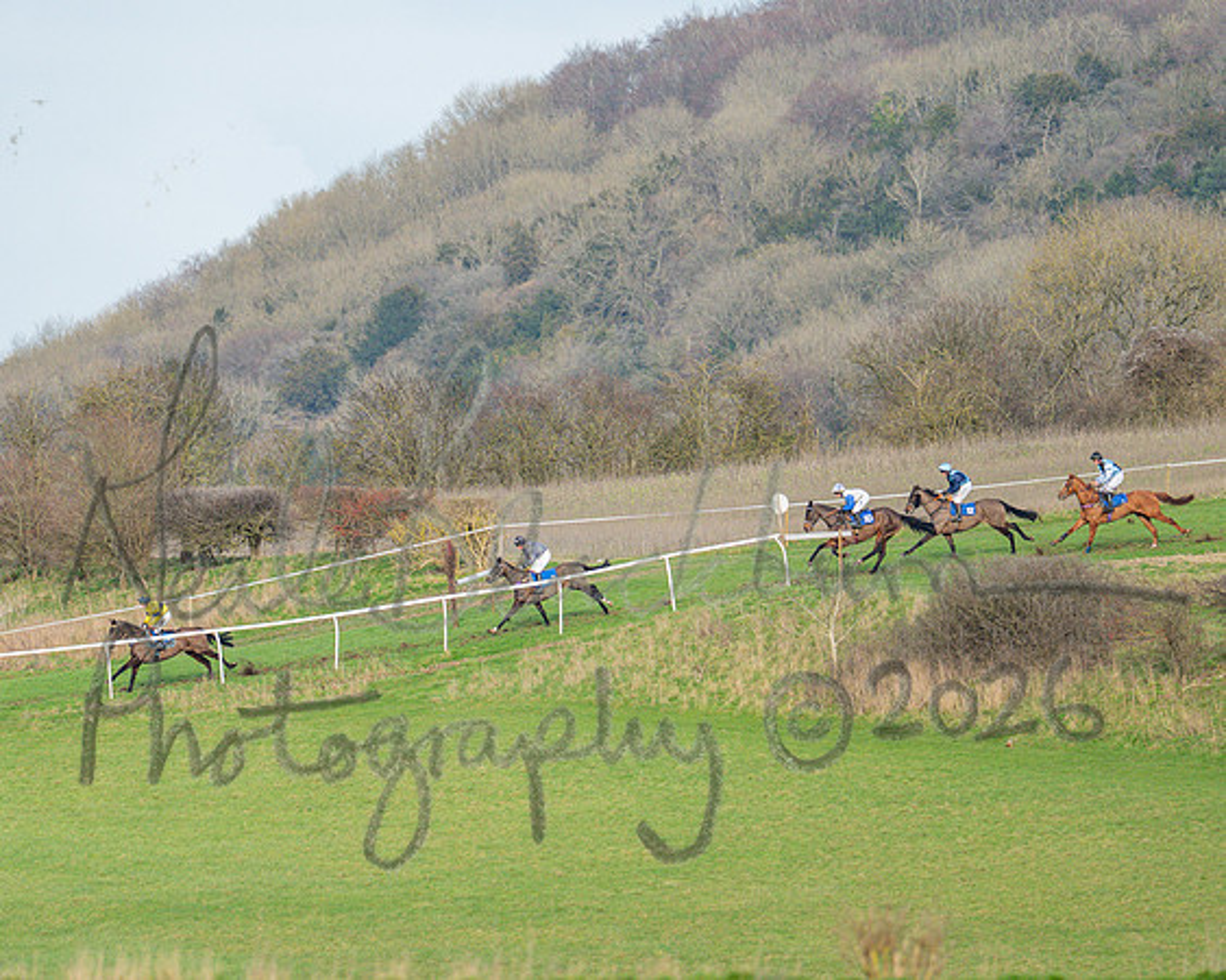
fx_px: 25799
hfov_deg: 2.7
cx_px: 513
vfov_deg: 2.2
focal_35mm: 711
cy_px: 486
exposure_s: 1/2000
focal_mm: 400
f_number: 4.5
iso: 1000
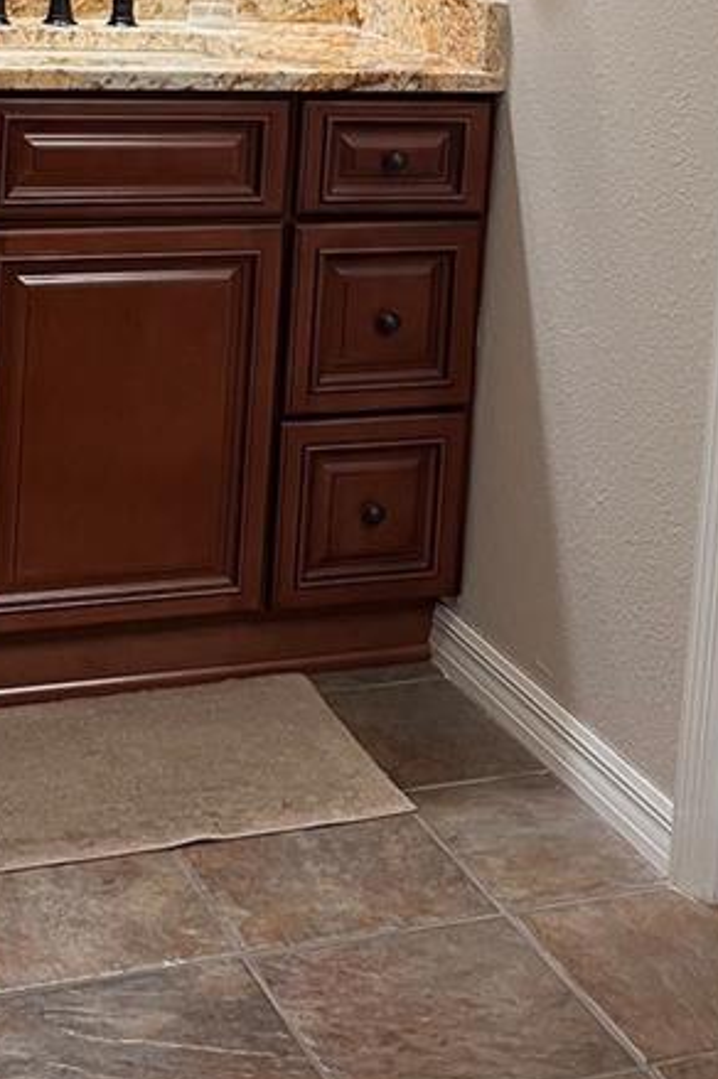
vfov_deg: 26.3
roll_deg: -2.5
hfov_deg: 18.4
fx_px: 2217
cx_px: 364
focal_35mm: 74
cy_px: 71
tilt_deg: -5.3
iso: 100
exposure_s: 1/60
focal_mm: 5.1
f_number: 1.6
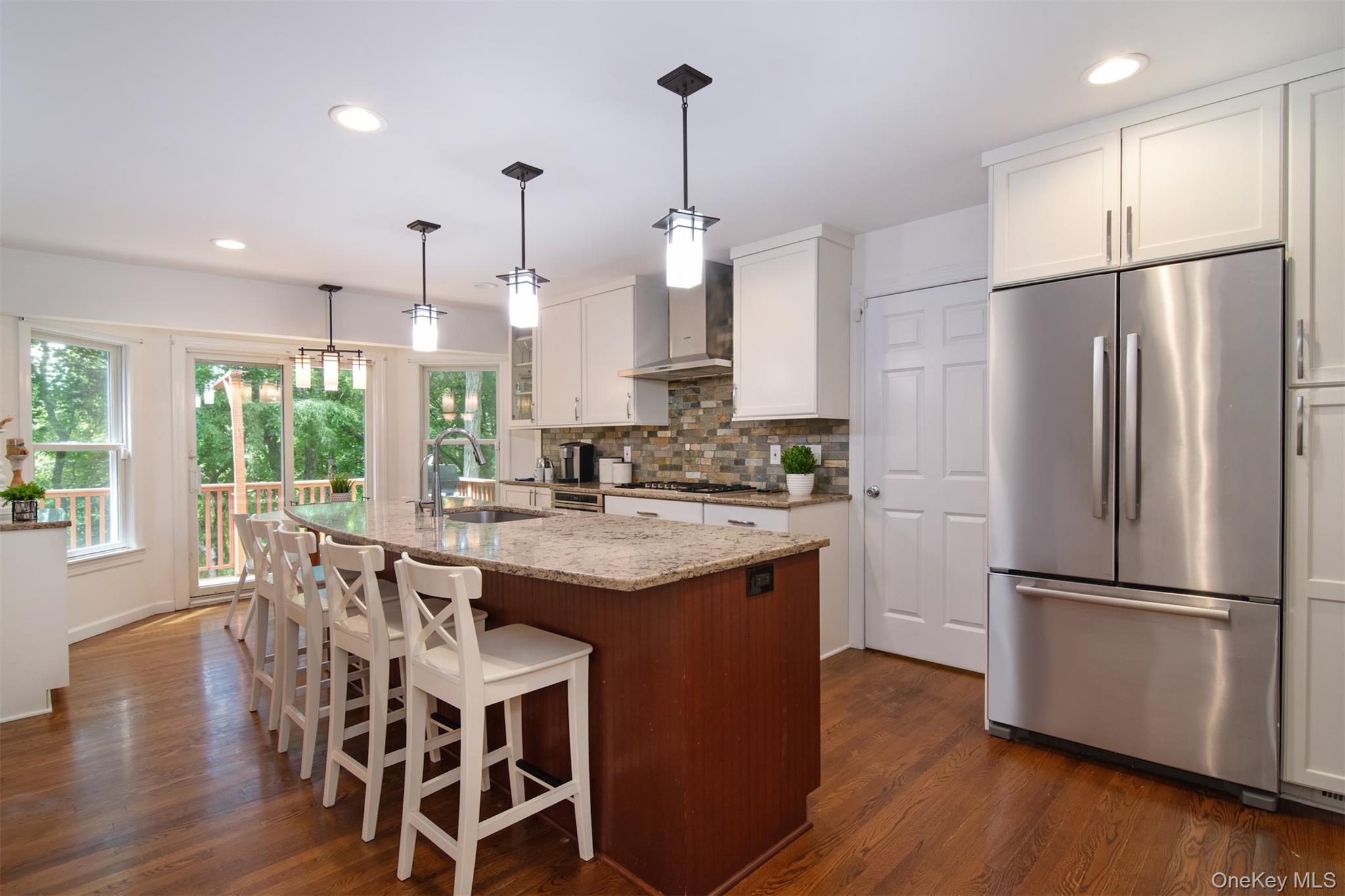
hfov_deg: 95.0
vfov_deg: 72.0
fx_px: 616
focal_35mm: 16
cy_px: 448
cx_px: 672
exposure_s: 1/40
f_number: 8
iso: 640
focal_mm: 11
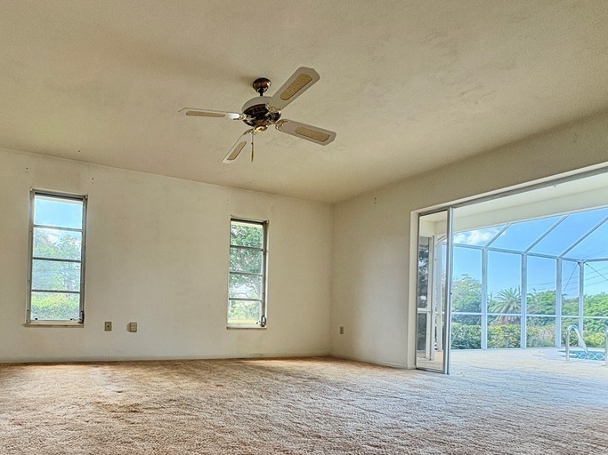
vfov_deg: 61.8
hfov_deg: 75.4
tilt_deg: +1.3
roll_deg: -1.0
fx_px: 369
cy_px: 305
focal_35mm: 21
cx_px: 182
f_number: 2.2
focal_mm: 2.22
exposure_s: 1/99
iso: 160
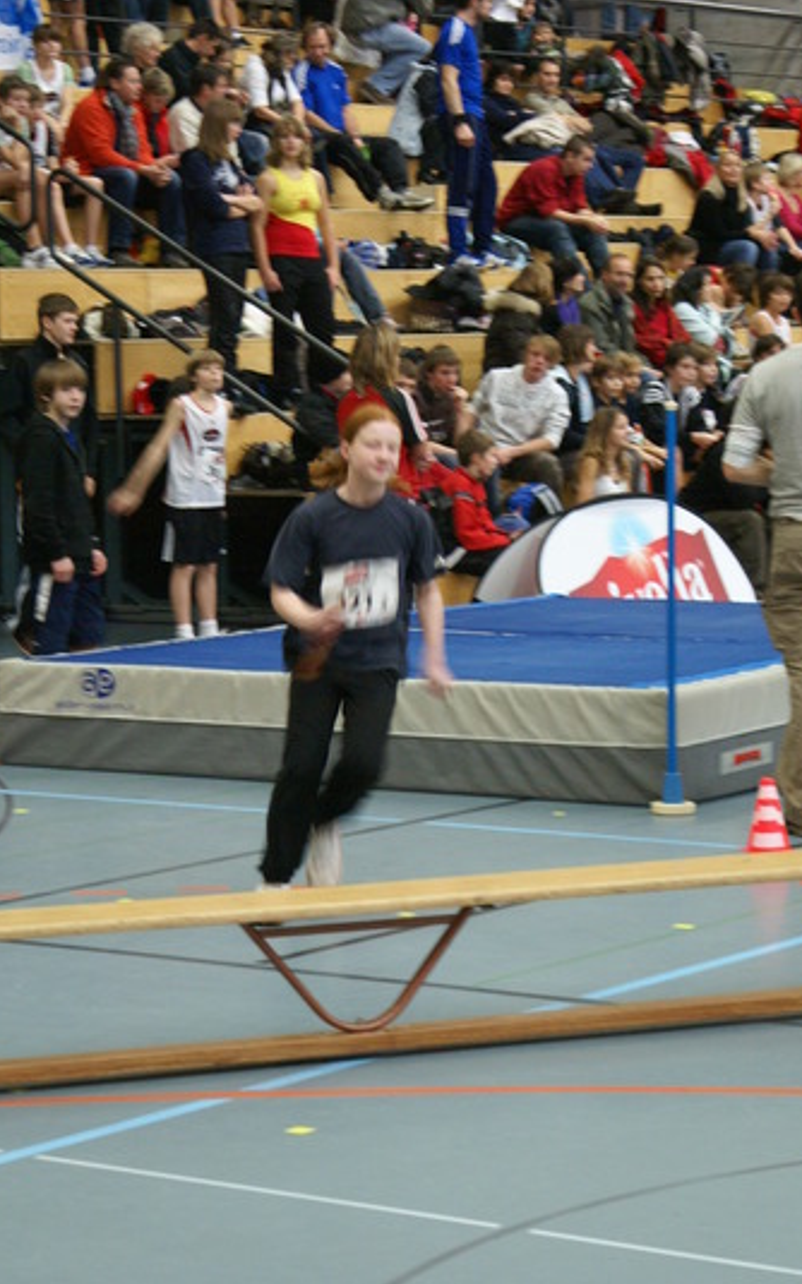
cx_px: 387
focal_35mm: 108
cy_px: 646
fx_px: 3780
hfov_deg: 12.1
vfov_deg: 19.3
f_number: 5.6
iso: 800
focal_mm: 70
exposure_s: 1/25
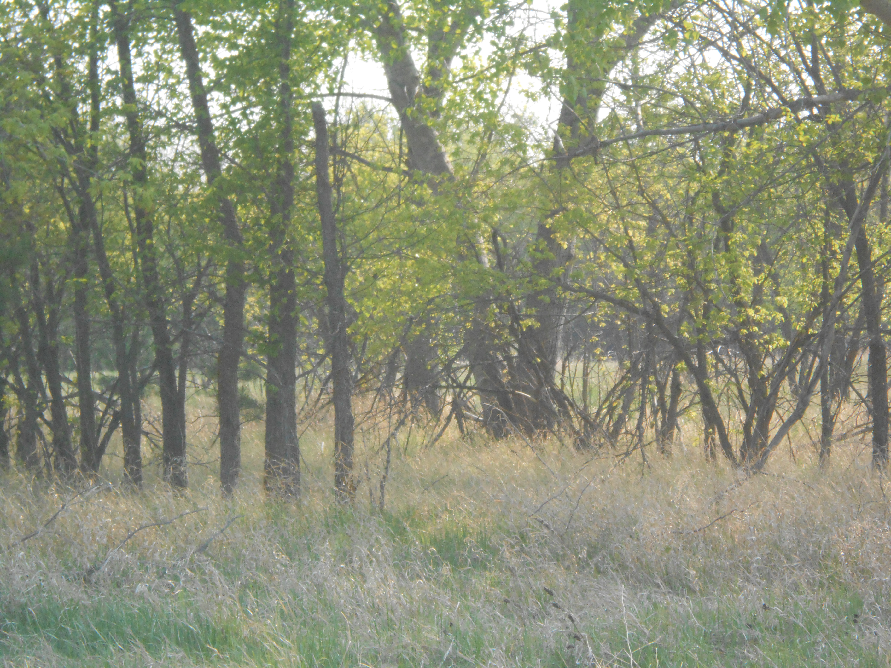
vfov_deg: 9.5
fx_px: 4015
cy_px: 334
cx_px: 446
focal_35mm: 156
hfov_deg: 12.7
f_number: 6.5
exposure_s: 1/400
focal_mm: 27.6
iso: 400
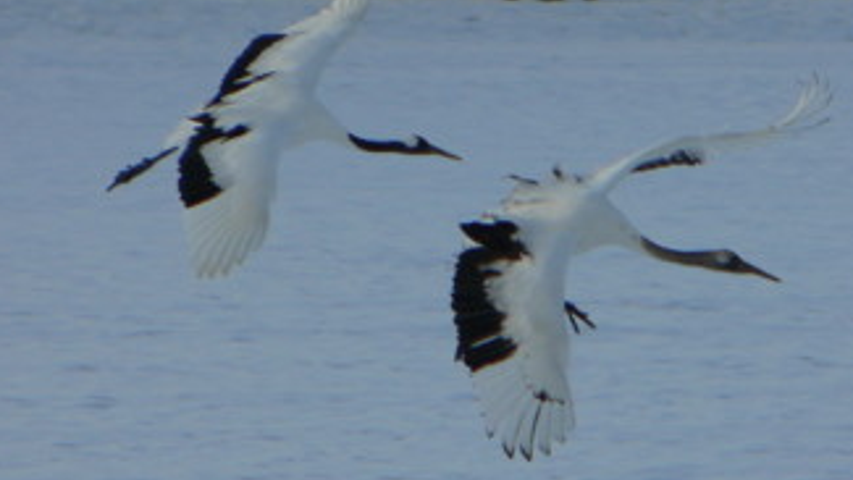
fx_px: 14321
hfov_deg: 3.4
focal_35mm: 633
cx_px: 517
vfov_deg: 1.9
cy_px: 296
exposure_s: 1/400
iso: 80
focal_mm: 55.2
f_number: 4
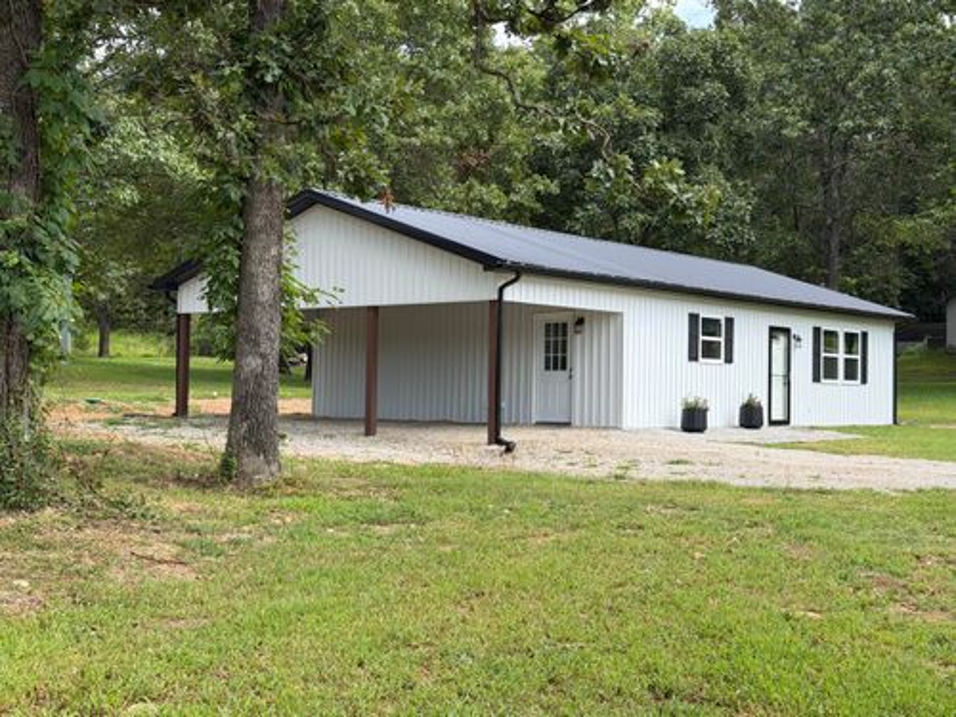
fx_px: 1326
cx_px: 478
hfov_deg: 39.7
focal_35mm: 48
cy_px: 358
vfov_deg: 30.3
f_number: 1.78
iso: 80
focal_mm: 6.76
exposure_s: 1/1883
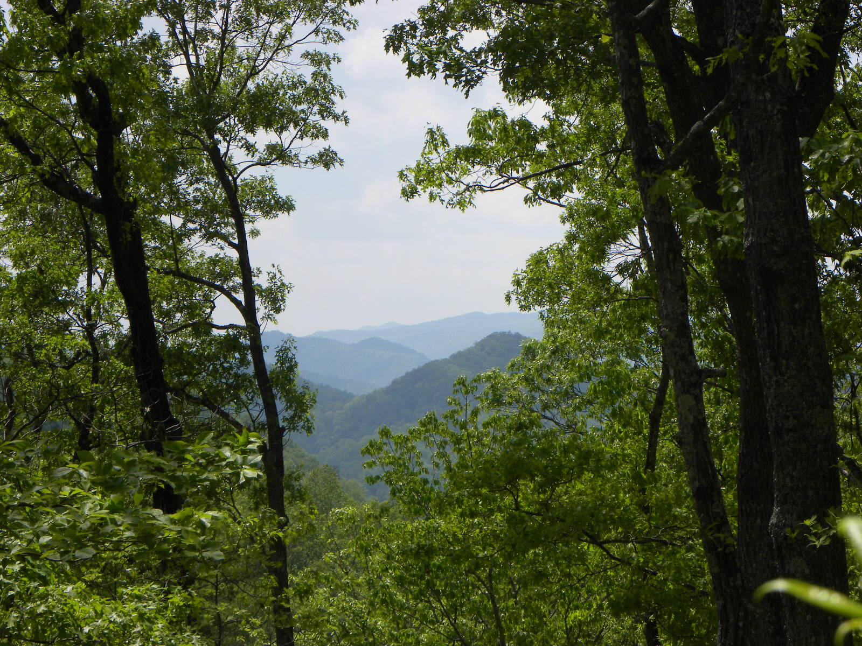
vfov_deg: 9.2
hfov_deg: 12.2
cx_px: 431
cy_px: 323
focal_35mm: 162
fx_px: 4034
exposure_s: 1/298
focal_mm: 28.8
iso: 64
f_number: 6.3
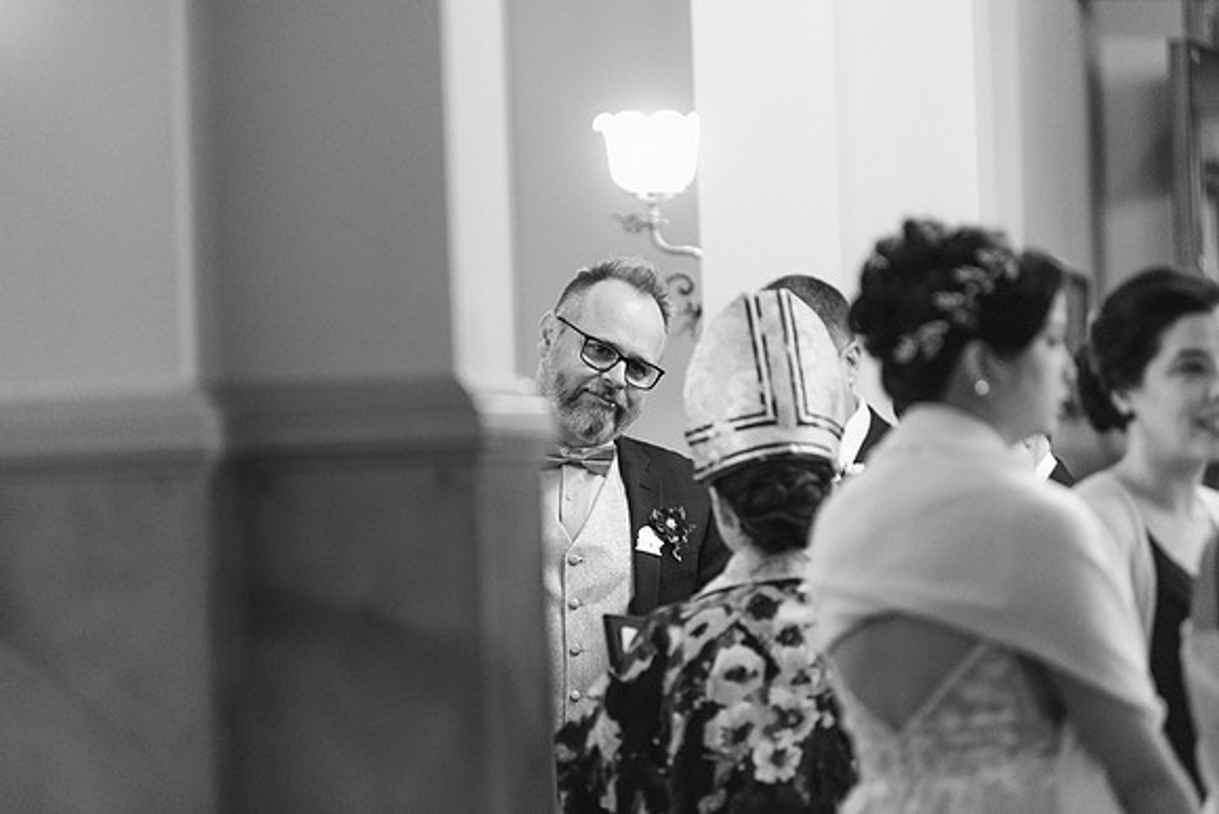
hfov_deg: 10.2
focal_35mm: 202
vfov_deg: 6.8
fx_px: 6856
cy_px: 407
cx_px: 610
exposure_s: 1/125
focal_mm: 200
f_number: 2.8
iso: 3200
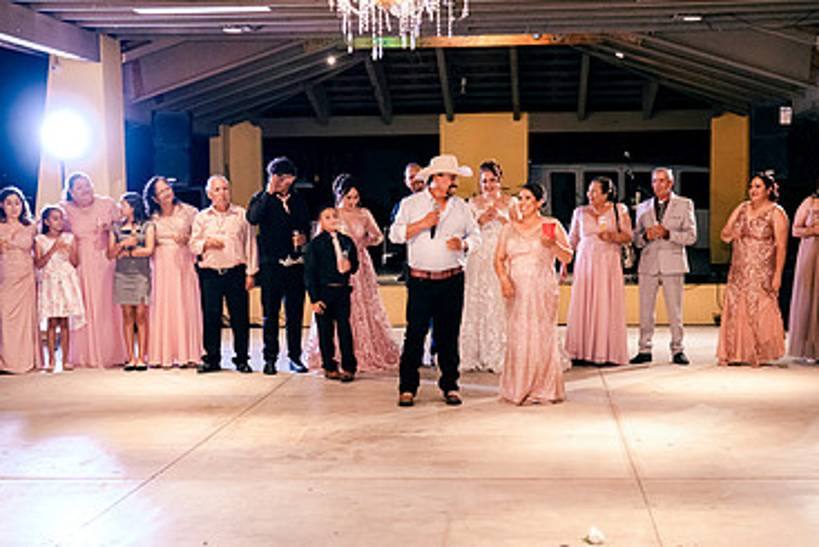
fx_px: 1365
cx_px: 420
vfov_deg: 22.5
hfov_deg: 33.4
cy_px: 374
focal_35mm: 60
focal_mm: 38
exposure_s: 1/200
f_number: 2.8
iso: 3200
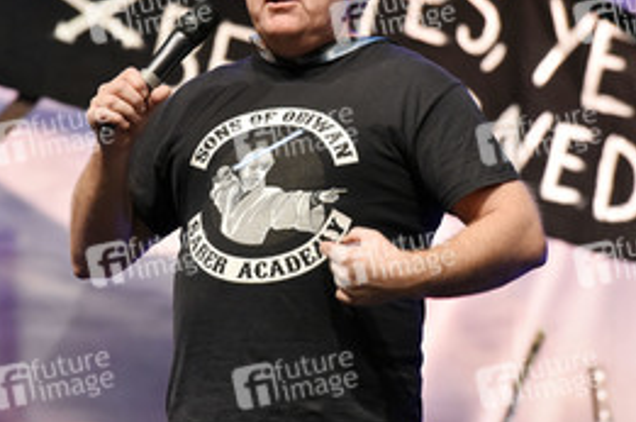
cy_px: 198
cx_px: 328
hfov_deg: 6.0
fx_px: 6101
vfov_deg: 4.0
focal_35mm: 346
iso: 3200
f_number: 4.5
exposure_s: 1/200
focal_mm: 200
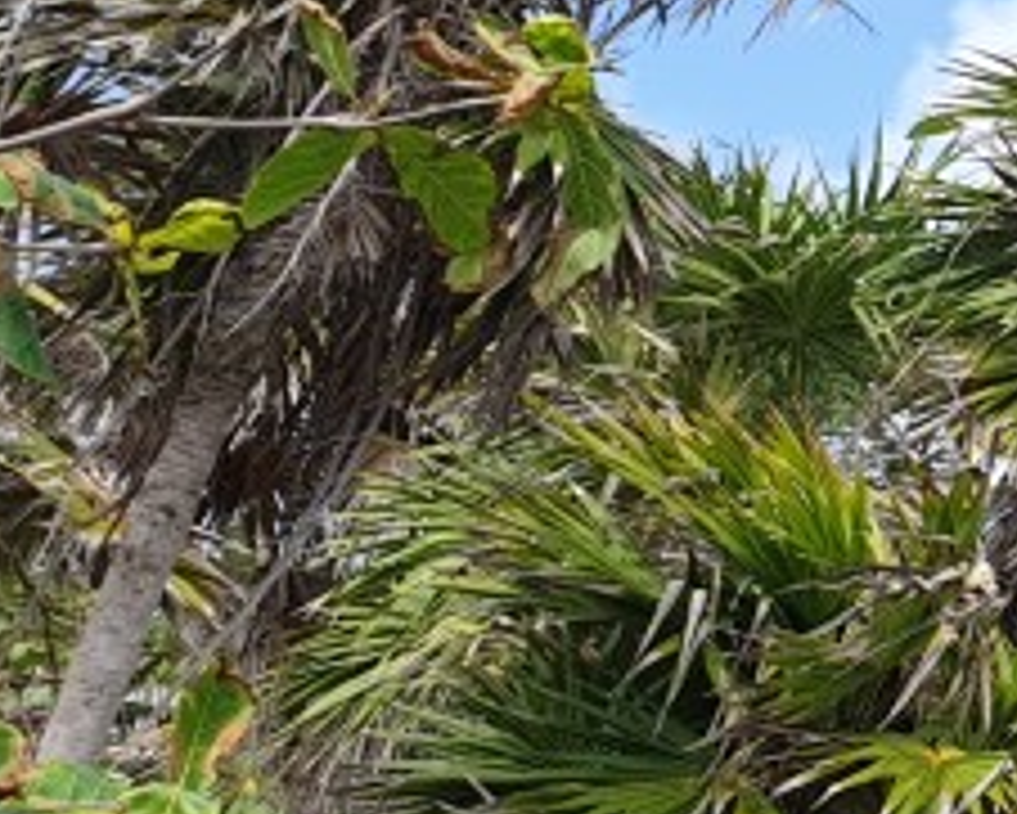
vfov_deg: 13.3
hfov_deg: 13.7
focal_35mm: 115
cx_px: 2146
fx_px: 3463
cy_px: 162
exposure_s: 1/899
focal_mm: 4.3
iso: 50
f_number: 2.4
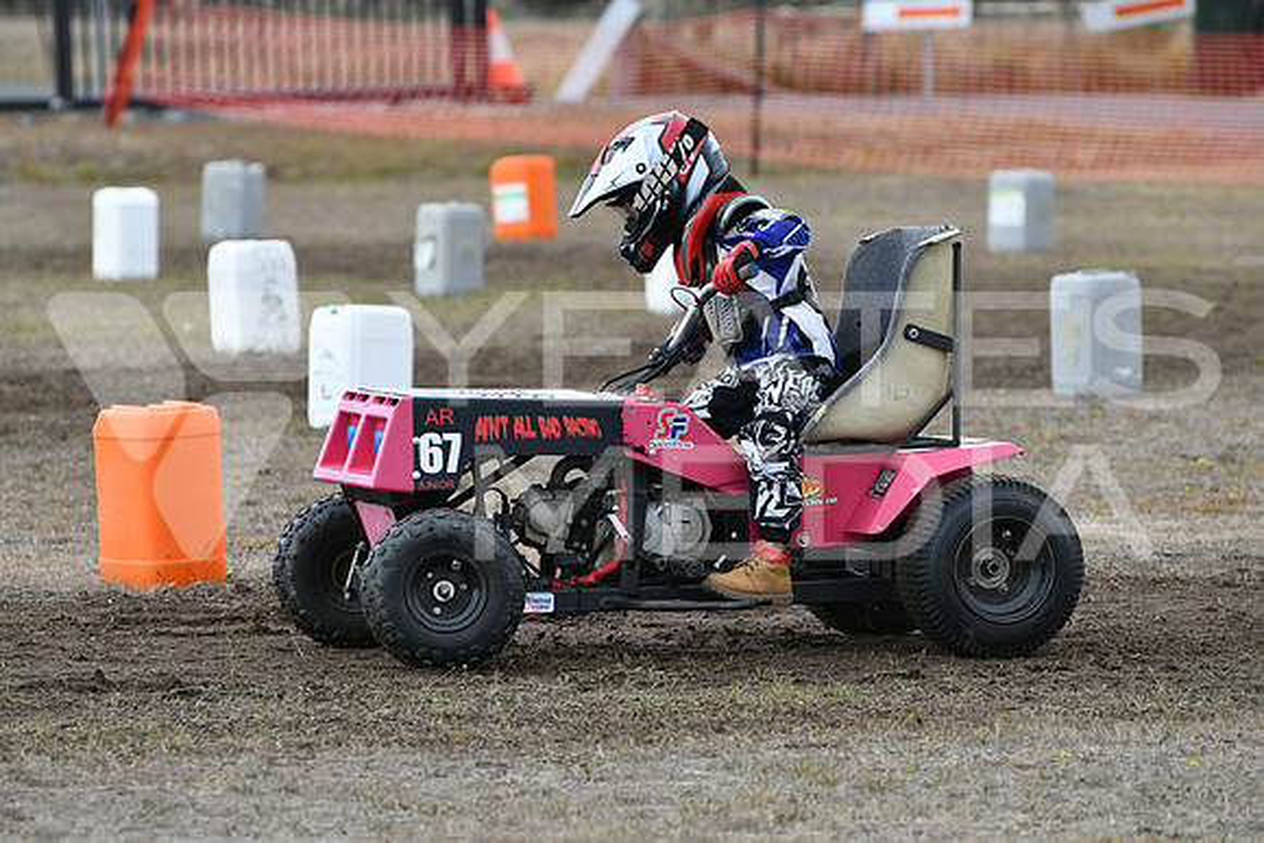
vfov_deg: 4.4
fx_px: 11062
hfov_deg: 6.5
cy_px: 422
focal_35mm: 315
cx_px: 632
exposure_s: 1/1600
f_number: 5.6
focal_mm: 210
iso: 800
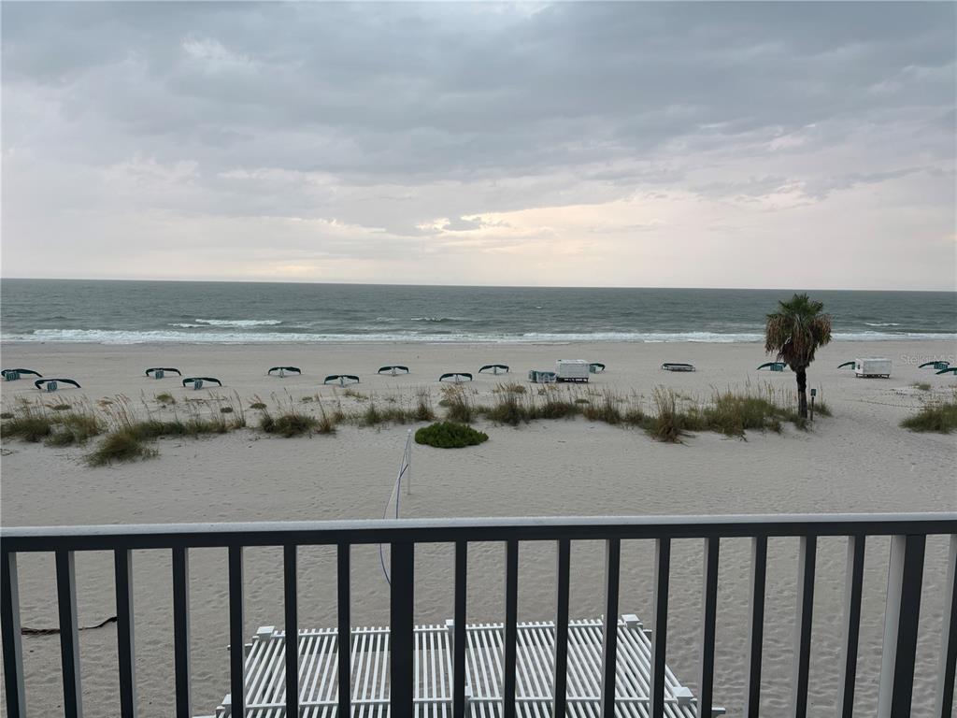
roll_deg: -1.1
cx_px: 478
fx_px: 719
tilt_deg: -6.4
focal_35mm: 26
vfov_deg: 53.1
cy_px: 359
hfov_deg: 67.3
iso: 50
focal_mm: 5.96
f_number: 1.6
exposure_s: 1/287
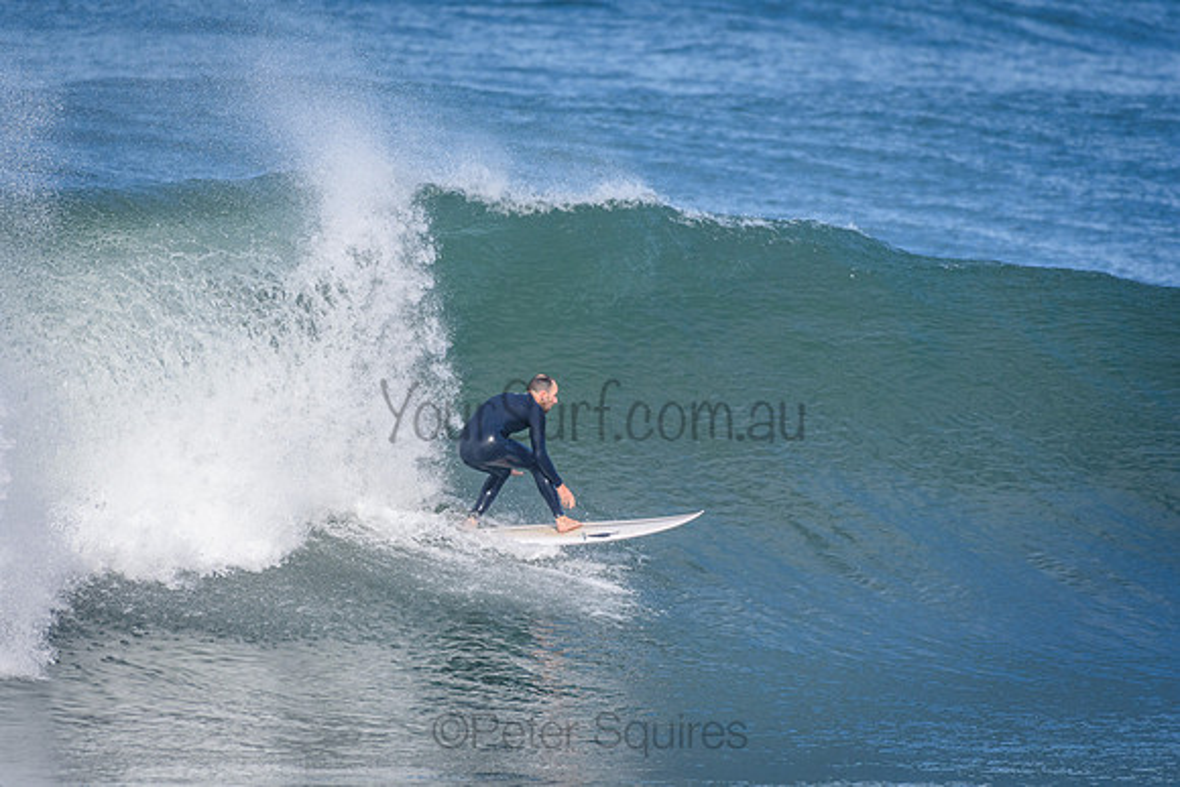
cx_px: 590
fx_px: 24588
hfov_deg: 2.7
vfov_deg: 1.8
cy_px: 394
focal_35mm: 750
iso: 500
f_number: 5.6
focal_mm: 500
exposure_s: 1/2000
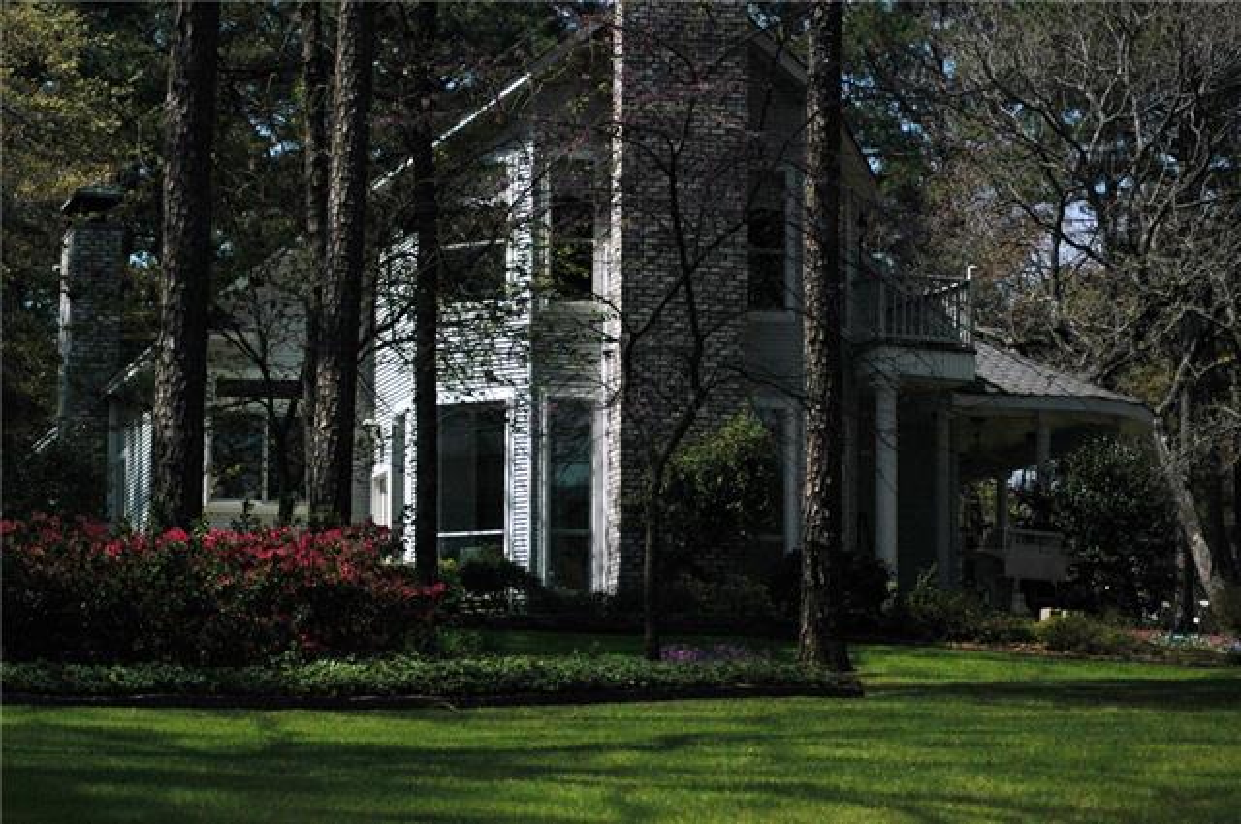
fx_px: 3615
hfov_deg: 19.5
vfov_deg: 13.0
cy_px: 412
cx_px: 620
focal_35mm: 105
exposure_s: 1/8000
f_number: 4
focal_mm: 70
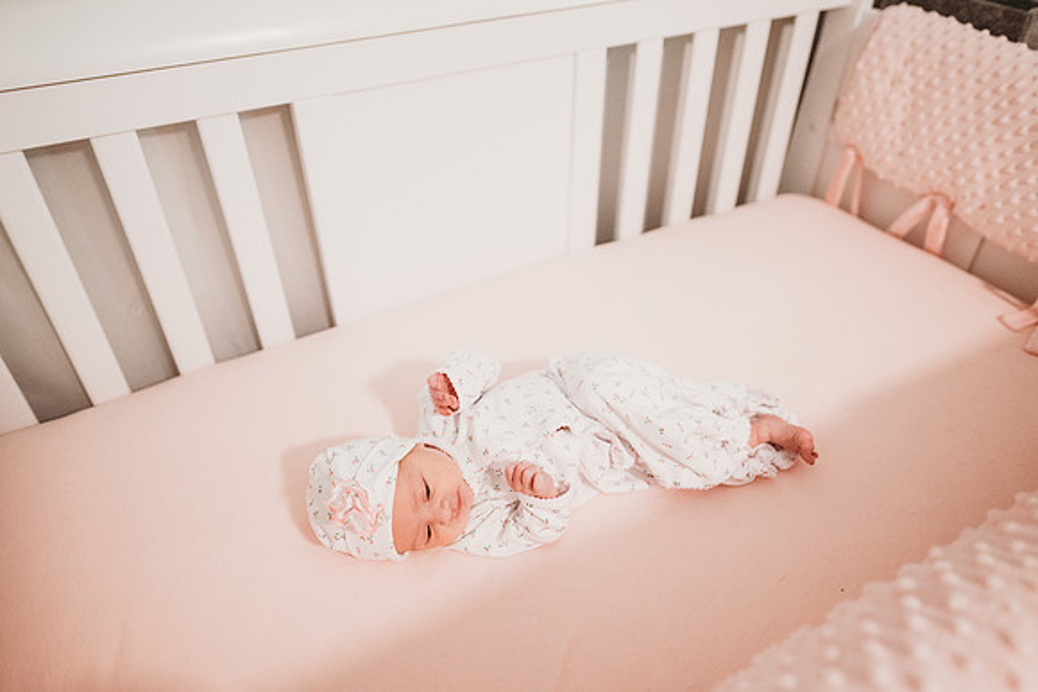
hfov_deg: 73.7
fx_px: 692
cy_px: 346
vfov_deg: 53.2
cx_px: 519
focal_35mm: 24
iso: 2000
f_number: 2.2
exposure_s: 1/160
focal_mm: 24
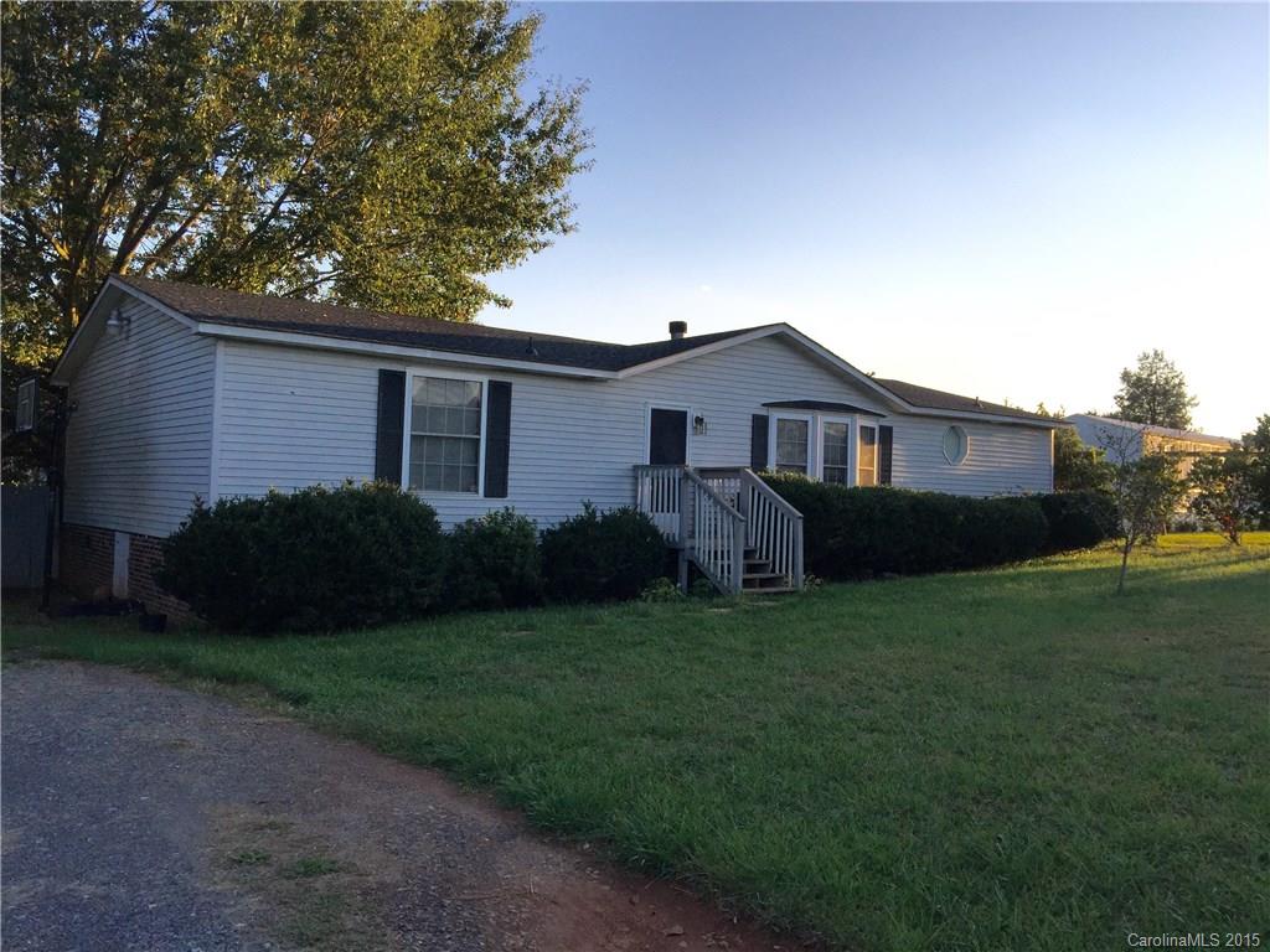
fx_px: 1064
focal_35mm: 29
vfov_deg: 48.2
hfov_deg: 61.7
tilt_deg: +1.5
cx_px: 635
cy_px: 476
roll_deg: -2.8
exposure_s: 1/706
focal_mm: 4.15
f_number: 2.2
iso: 32
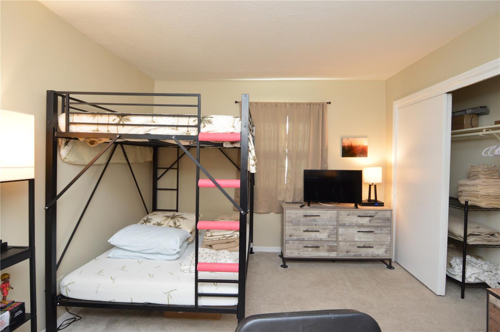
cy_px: 166
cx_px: 250
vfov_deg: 67.3
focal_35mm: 18
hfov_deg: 90.1
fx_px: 250
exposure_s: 1/60
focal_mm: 12
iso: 1100
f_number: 4
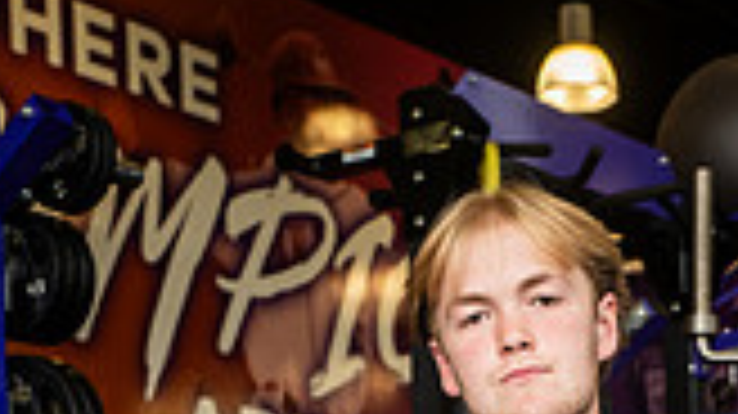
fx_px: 2581
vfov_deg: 8.5
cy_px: 945
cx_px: 567
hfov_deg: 16.2
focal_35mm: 132
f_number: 5.6
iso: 500
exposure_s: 1/250
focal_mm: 46
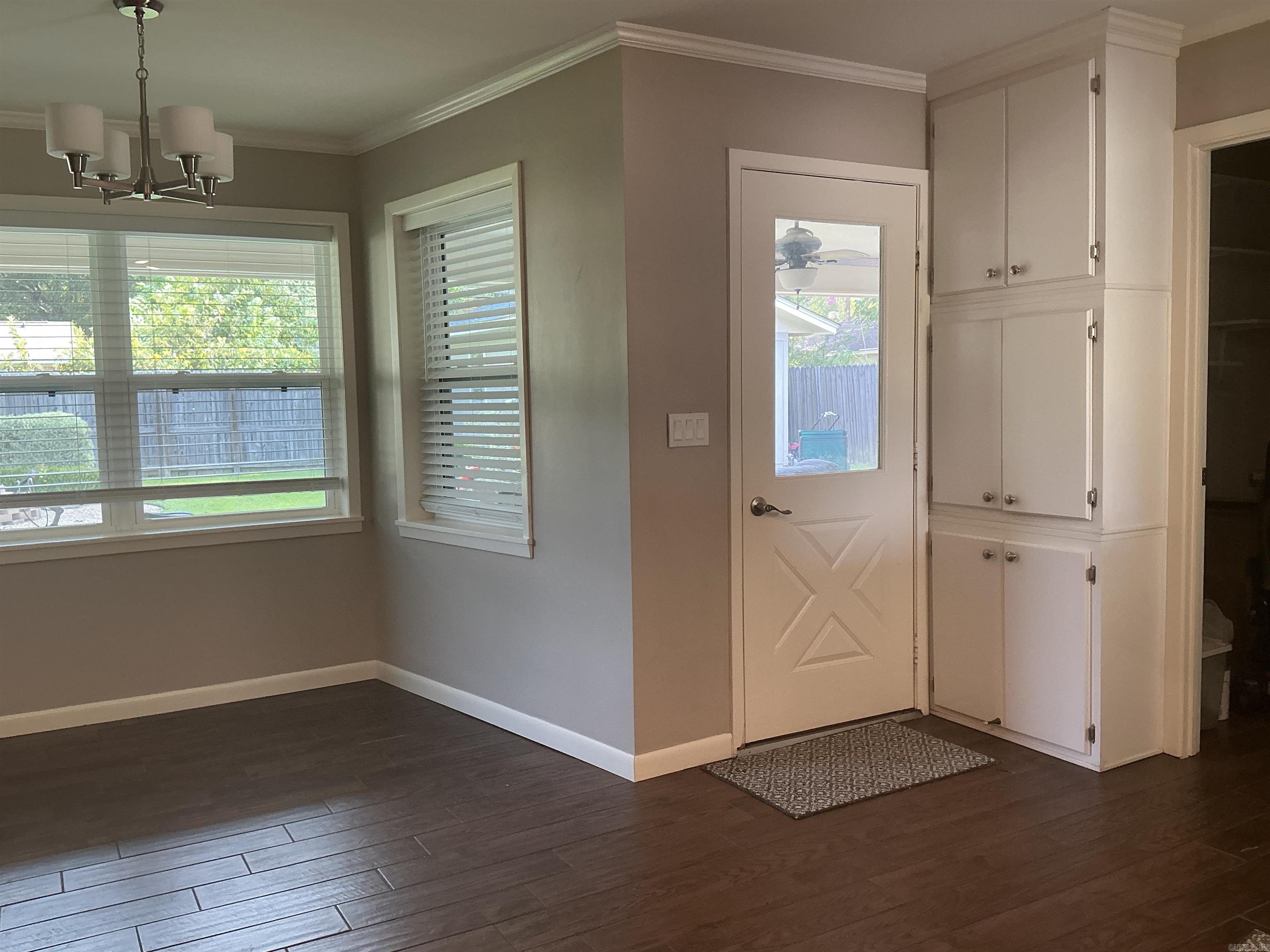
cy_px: 476
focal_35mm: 28
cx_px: 635
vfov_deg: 49.7
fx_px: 1027
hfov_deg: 63.4
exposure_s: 1/60
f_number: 1.8
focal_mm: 3
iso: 80
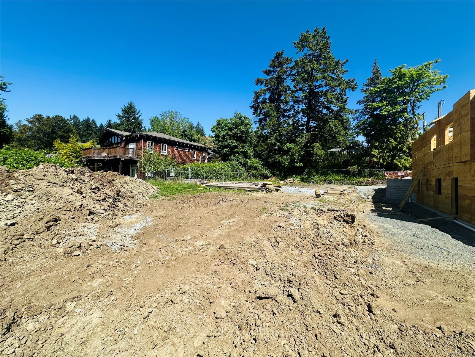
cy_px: 178
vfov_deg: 85.7
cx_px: 238
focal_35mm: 14
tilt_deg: -0.2
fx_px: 192
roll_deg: -1.6
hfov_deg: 102.1
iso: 40
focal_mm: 2.22
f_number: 2.2
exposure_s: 1/1595
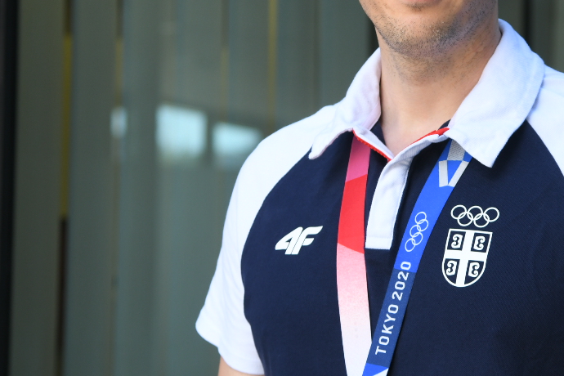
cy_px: 108
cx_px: 433
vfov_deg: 8.8
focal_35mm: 155
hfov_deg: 13.2
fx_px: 2428
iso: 400
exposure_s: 1/250
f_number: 4
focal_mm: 66
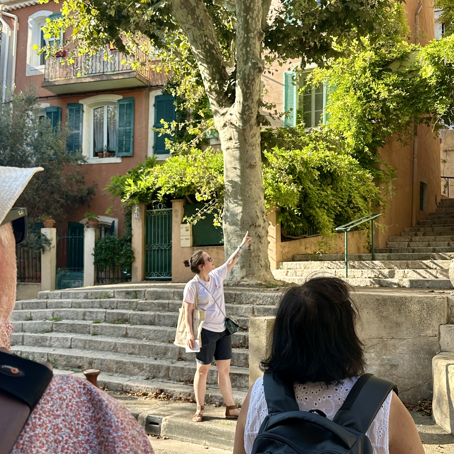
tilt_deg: +4.7
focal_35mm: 32
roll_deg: -2.0
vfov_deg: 51.1
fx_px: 475
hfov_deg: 51.0
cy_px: 237
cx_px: 250
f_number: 1.78
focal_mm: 6.86
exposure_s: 1/879
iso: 80
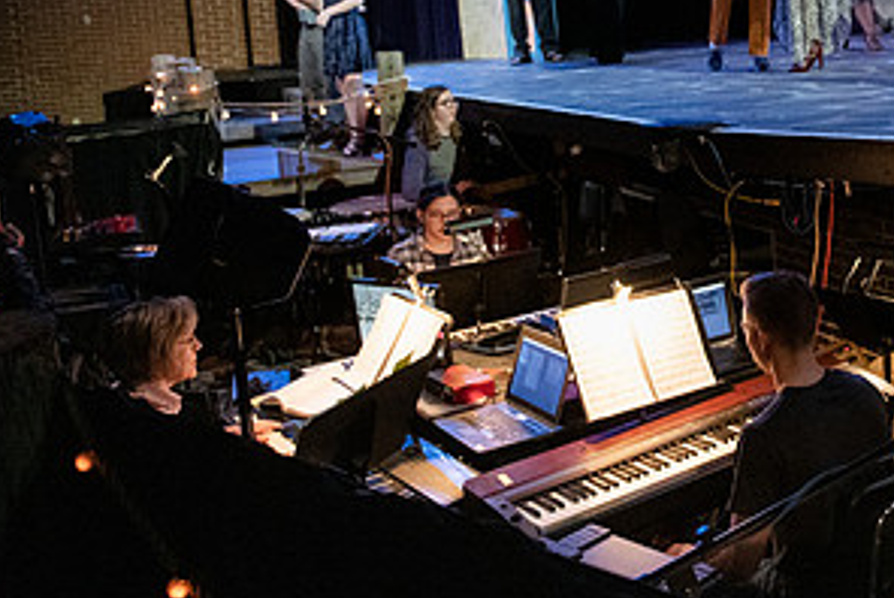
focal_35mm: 47
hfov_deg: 39.9
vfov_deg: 27.8
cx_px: 737
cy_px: 77
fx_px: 1168
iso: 5000
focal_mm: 24
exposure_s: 1/250
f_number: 2.8
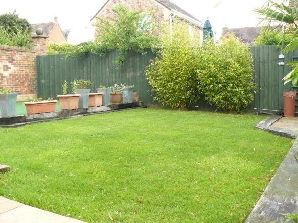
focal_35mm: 36
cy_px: 112
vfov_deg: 39.6
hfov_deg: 51.4
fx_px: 310
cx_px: 149
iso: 100
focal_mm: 6
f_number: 3.2
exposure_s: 1/125
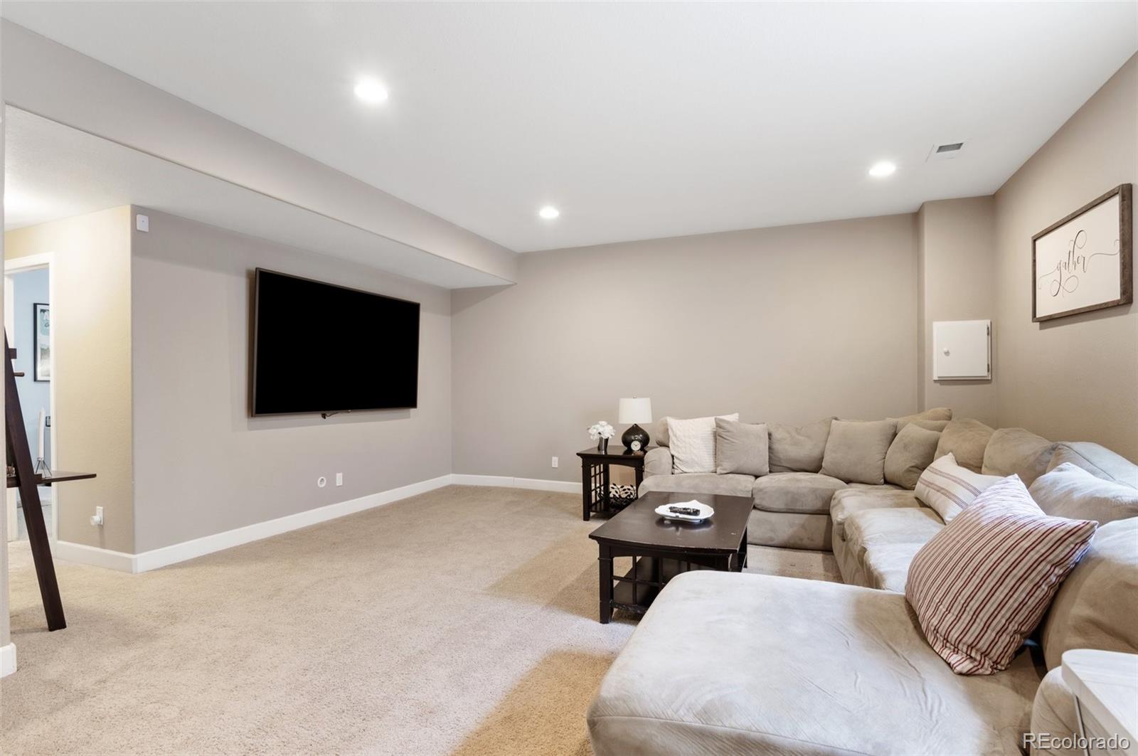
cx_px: 569
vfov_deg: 70.3
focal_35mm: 17
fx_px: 537
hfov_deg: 93.3
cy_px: 378
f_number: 8
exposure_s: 1.6
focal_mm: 17
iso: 400
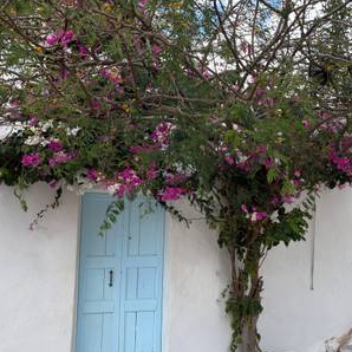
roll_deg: -0.2
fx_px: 426
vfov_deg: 44.9
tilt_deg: +7.1
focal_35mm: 37
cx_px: 219
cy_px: 189
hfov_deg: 44.6
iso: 64
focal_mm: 5.96
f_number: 1.6
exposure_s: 1/987
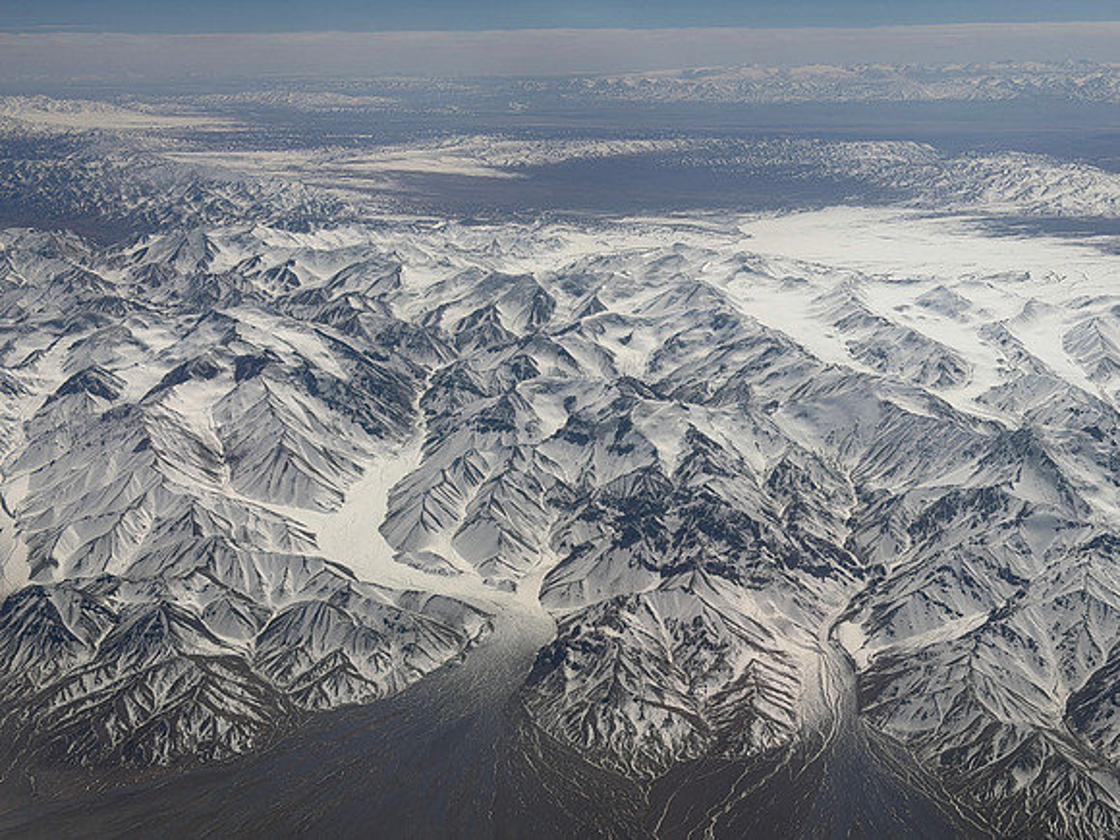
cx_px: 560
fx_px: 1553
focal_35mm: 48
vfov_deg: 30.3
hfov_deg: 39.7
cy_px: 420
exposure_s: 1/20408
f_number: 1.78
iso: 64
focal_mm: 6.76
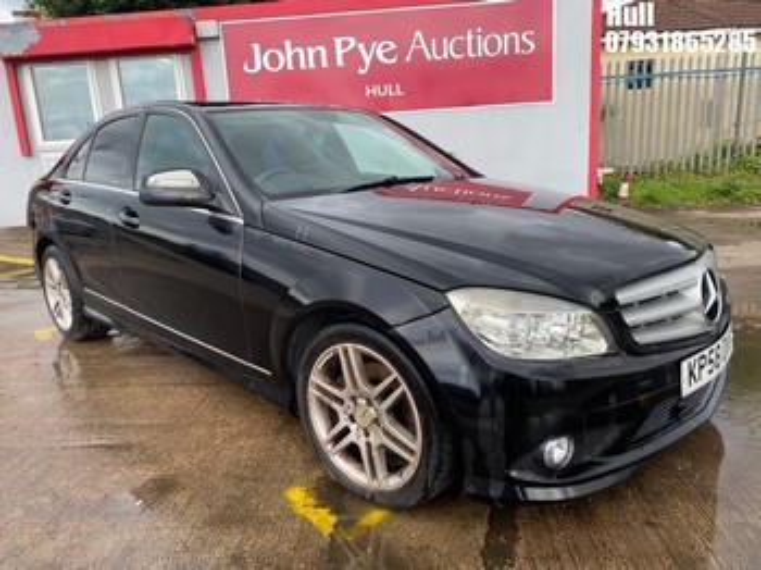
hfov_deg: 67.3
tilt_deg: -13.1
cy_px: 285
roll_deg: +4.2
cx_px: 380
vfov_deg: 53.0
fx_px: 571
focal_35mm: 26
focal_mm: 4.25
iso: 32
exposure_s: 1/565
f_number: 1.8
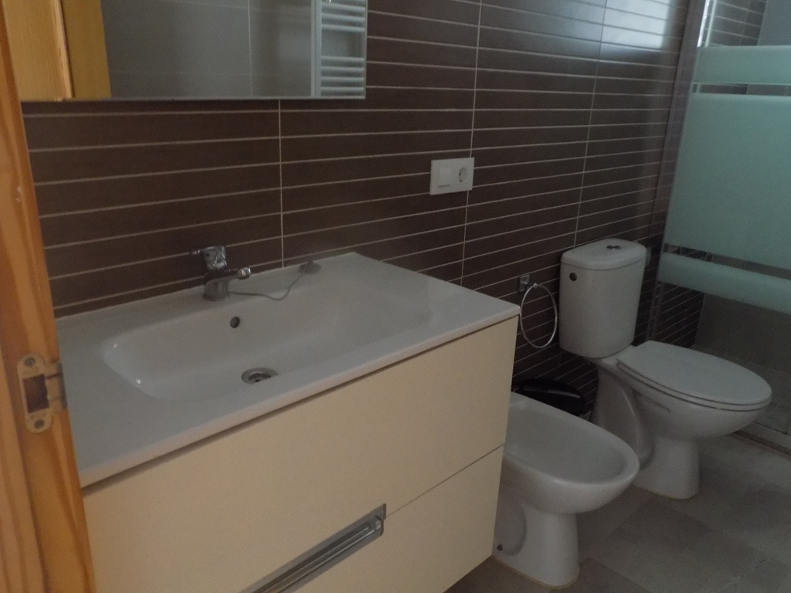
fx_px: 617
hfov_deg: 65.3
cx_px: 396
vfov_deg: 51.4
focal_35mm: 27
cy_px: 296
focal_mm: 4.8
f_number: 3.2
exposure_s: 1/13
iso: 400
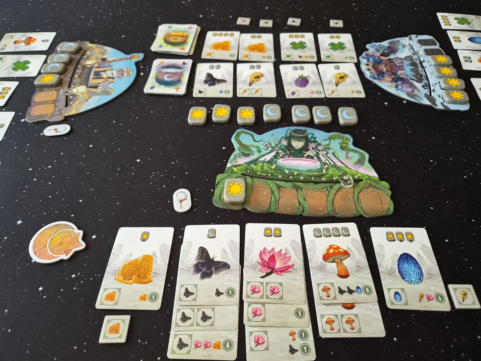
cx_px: 250
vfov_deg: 56.8
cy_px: 179
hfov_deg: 71.6
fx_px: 334
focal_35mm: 24
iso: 320
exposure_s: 1/100
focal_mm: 5.4
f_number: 1.8
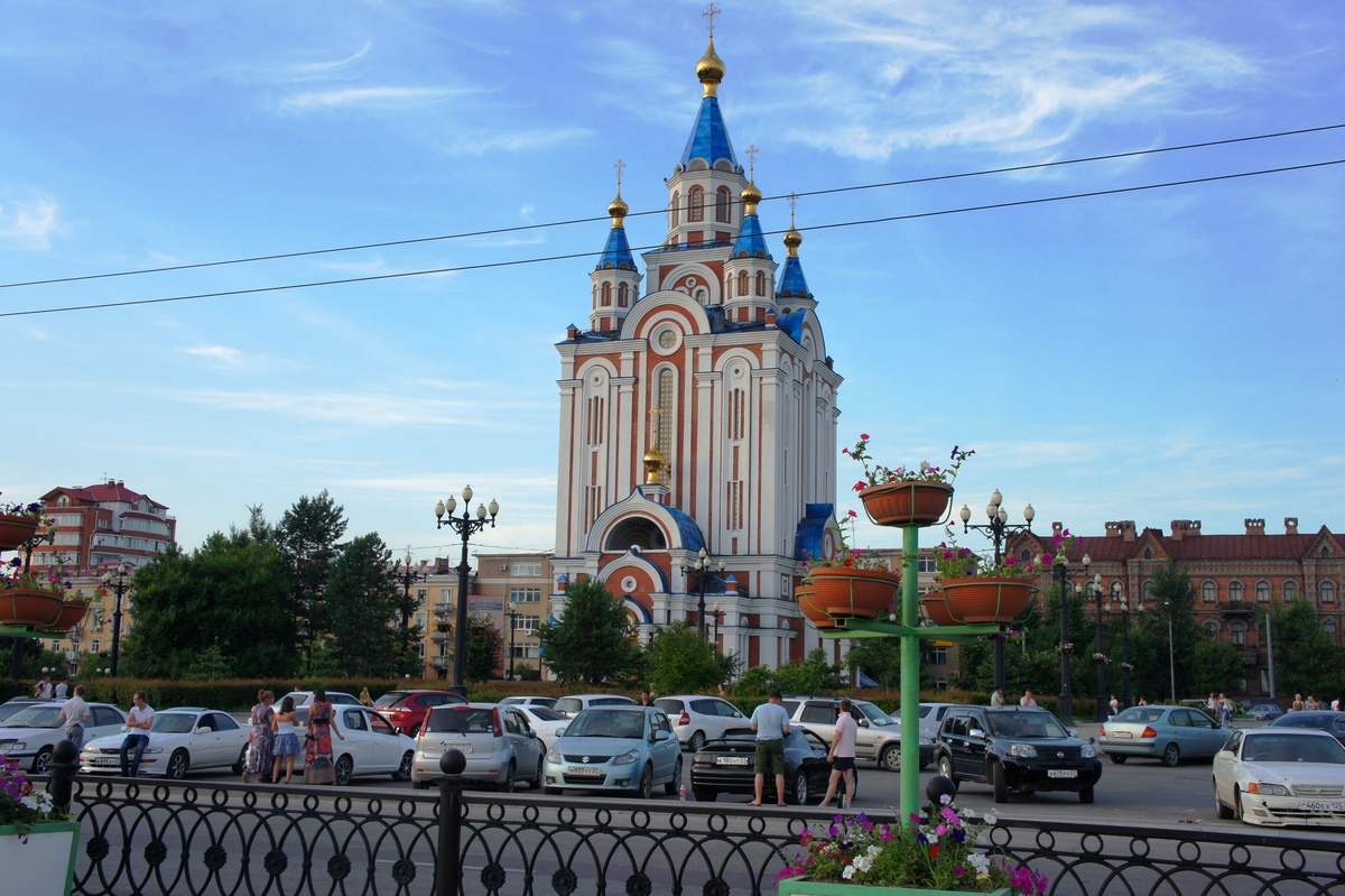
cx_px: 672
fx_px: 1400
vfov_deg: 35.5
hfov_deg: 51.3
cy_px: 448
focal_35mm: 38
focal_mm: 25
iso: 200
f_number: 8
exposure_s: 1/160
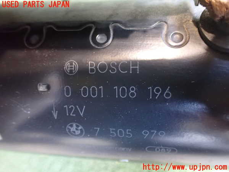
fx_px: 198
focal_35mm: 30
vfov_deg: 46.8
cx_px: 114
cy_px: 86
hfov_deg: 60.0
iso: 1600
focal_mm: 5.4
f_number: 2.3
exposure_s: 1/30
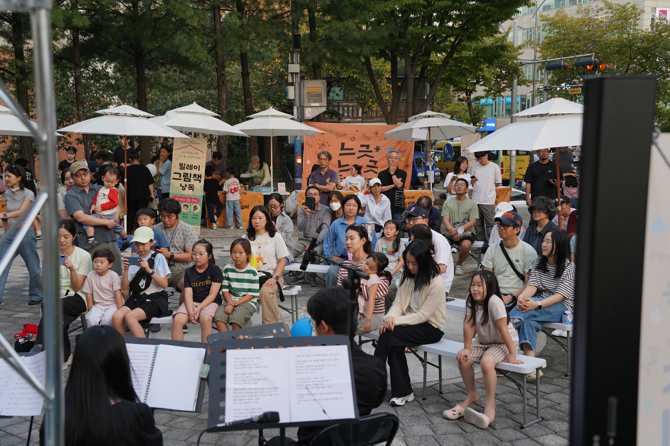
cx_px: 335
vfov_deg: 31.2
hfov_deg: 45.4
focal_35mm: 43
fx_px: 800
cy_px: 223
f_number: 4.5
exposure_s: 1/160
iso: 800
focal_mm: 43
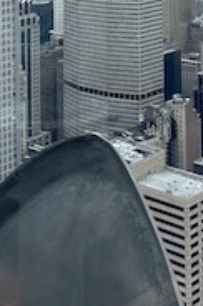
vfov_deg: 20.6
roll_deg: +2.0
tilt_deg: +0.5
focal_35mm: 87
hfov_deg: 15.1
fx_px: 739
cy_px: -128
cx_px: 243
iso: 80
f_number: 1.78
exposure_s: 1/2809
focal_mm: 6.86
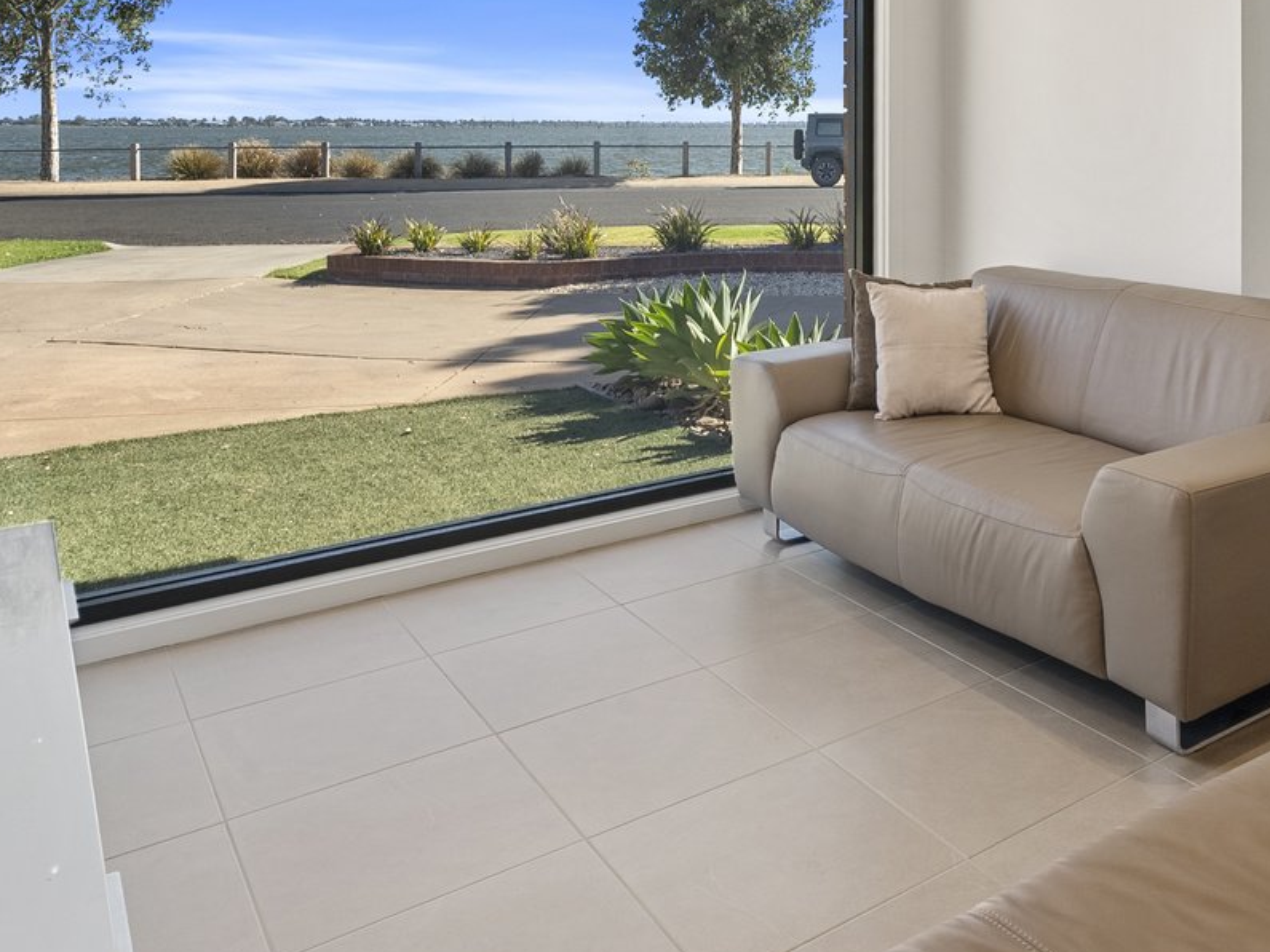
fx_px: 1137
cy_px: 141
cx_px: 971
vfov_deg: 42.6
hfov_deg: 55.2
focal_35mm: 31
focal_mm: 16
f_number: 11
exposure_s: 1/10
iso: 125
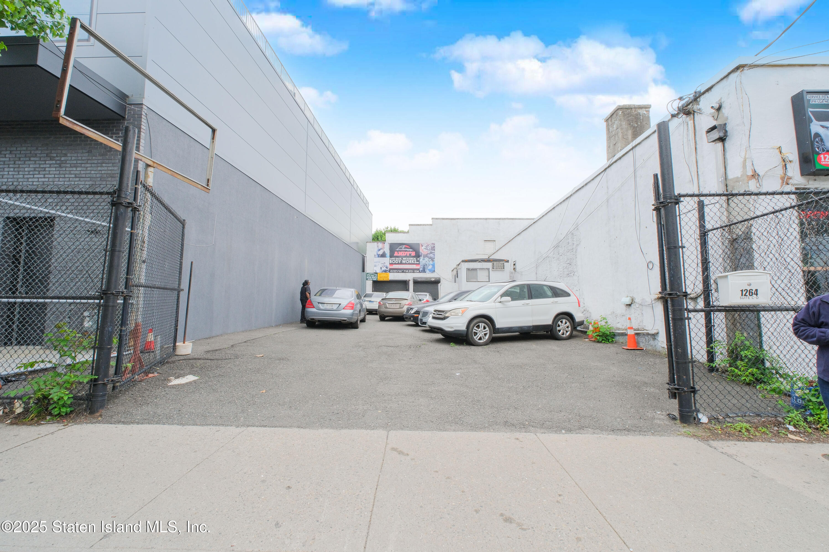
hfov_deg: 100.4
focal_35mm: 15
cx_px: 414
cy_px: 276
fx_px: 345
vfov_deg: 77.3
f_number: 11
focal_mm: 10
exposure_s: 1/60
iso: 400
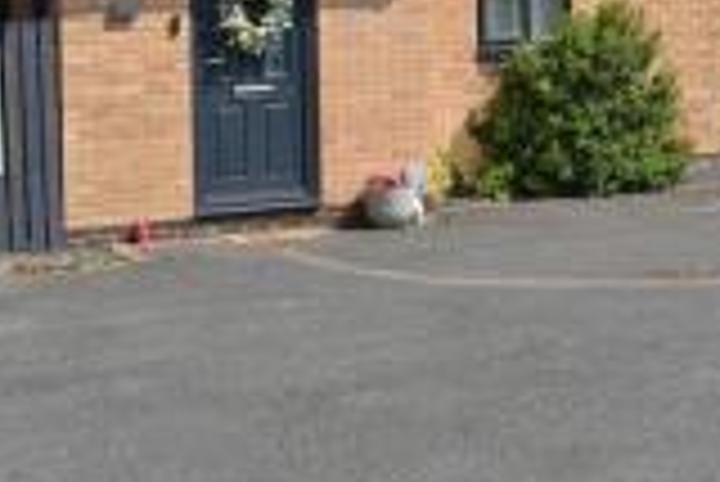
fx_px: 1782
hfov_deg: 20.9
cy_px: -79
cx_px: 922
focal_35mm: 89
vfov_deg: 14.9
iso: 100
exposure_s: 1/250
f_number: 8
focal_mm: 20
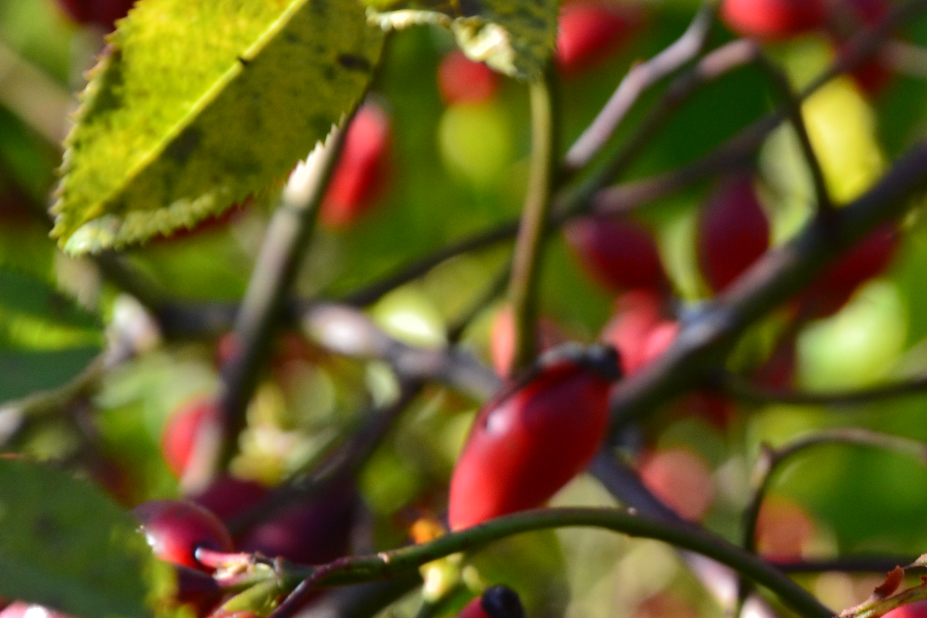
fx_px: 9401
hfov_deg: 5.6
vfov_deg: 3.8
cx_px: 1058
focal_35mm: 365
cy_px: 716
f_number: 10
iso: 400
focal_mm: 105
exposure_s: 1/200
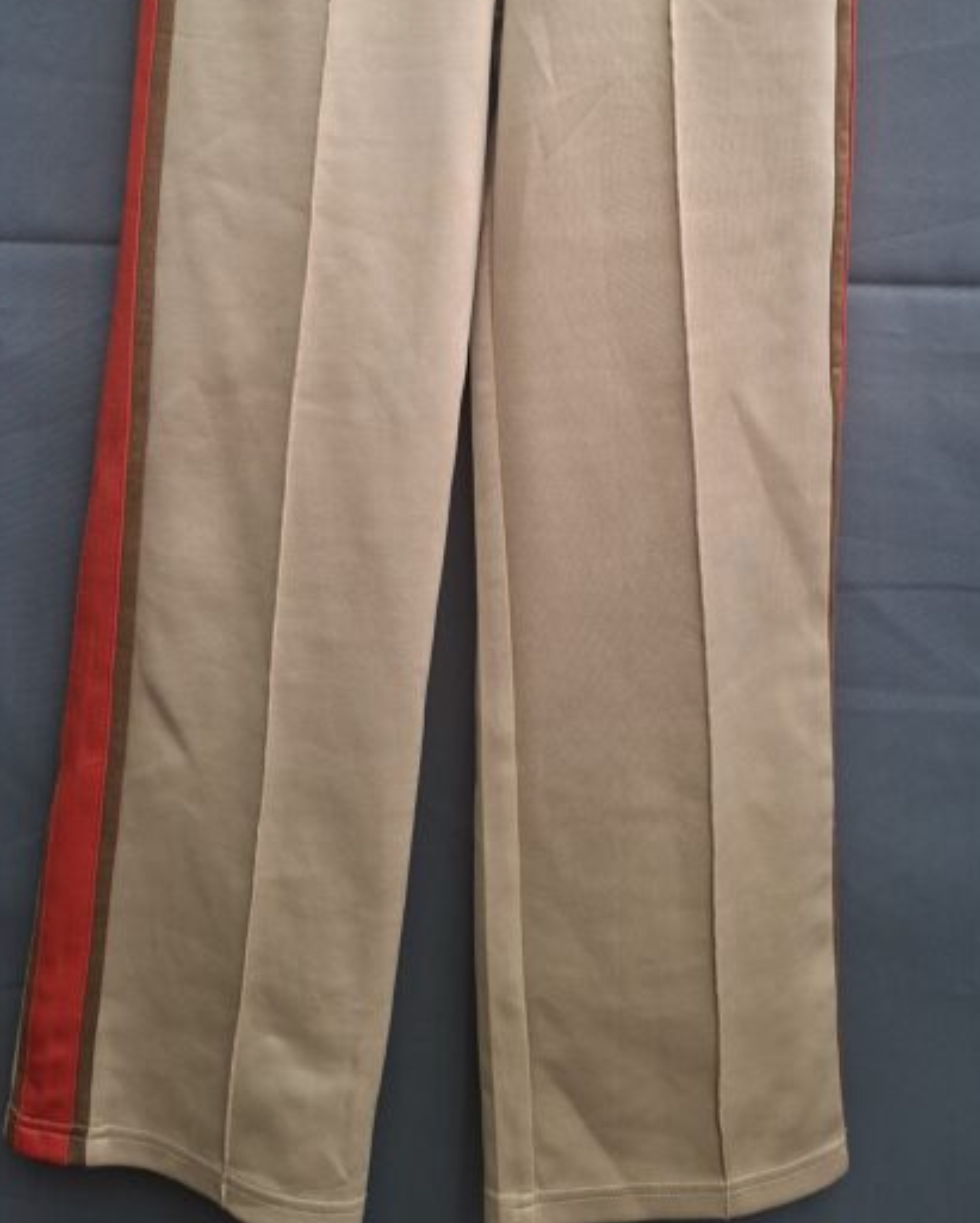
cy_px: 308
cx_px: 498
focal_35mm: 35
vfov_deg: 49.5
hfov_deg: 42.3
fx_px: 1268
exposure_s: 1/60
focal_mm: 5.54
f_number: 1.8
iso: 64
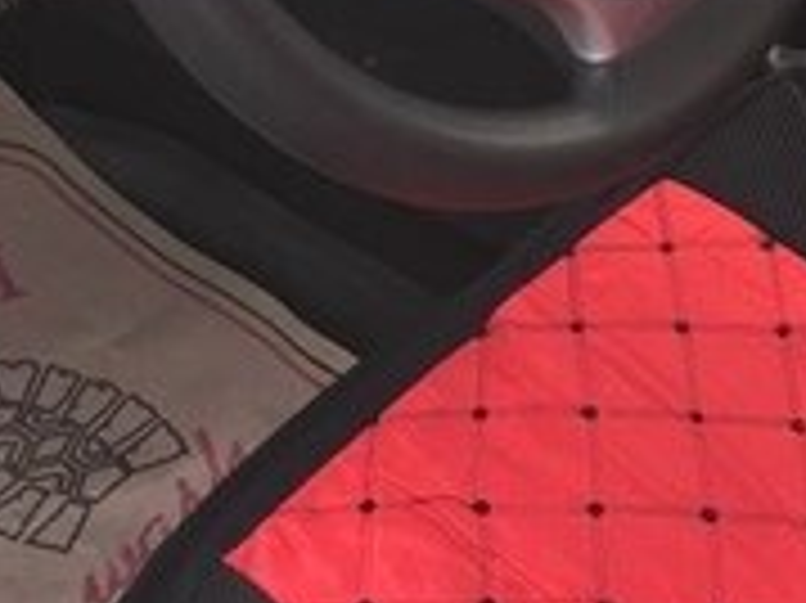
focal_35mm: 107
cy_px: -317
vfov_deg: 13.0
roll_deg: -1.9
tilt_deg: -31.8
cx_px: 788
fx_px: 2490
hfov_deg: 18.0
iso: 40
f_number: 2.2
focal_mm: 4.15
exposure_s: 1/100
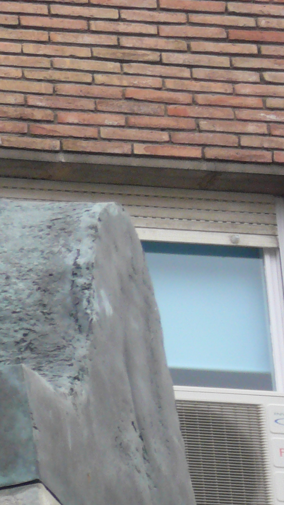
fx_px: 3961
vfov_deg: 7.3
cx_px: -183
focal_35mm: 296
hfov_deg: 4.1
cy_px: 206
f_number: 5.6
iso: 100
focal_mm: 16.8
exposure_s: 1/50
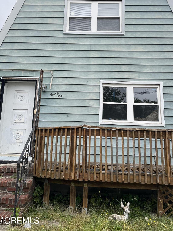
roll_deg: -1.0
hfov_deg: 41.8
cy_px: 83
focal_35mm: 34
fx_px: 227
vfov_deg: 53.2
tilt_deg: +13.5
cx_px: 82
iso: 50
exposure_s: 1/1748
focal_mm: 5.1
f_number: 1.6
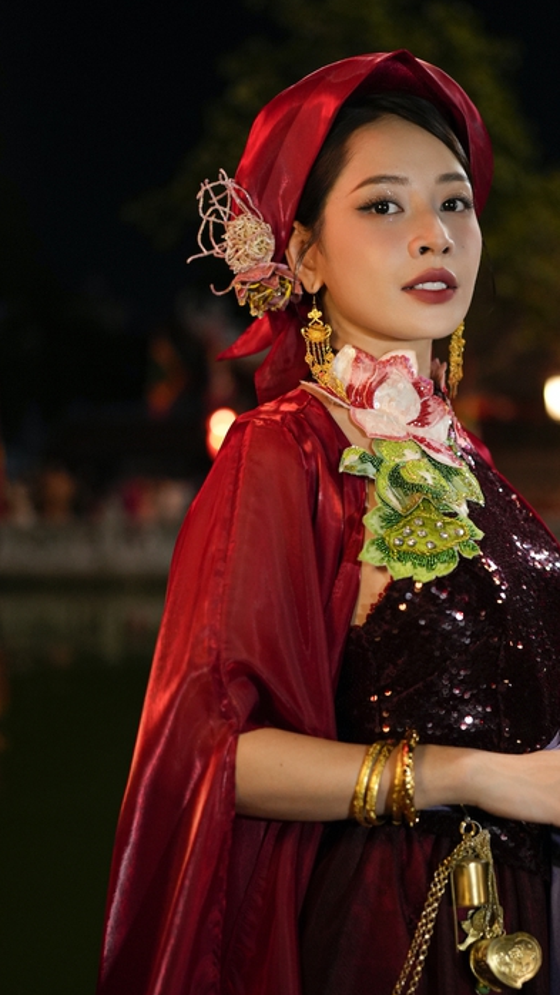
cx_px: 383
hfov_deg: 23.0
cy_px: 570
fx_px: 1372
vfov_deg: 39.8
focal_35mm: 52
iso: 1600
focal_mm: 35
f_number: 1.4
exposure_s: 1/100
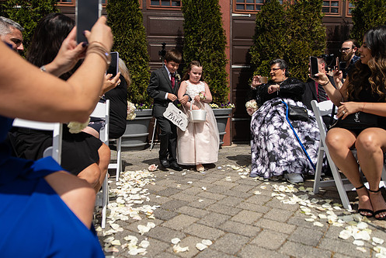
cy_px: 135
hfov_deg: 65.4
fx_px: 300
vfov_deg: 46.4
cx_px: 189
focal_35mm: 28
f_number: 2.8
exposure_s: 1/4000
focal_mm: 24
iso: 125
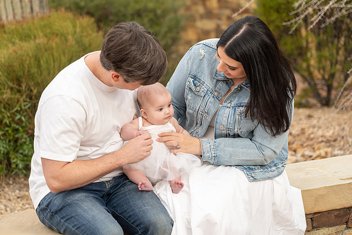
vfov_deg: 13.0
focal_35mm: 105
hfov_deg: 19.5
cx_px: 176
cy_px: 118
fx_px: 1027
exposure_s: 1/200
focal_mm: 105
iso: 100
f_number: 4
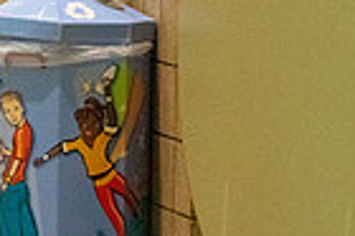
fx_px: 4984
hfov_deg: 4.1
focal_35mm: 506
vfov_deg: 2.7
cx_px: -226
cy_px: 126
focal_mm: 122
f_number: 4.5
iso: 6400
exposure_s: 1/640
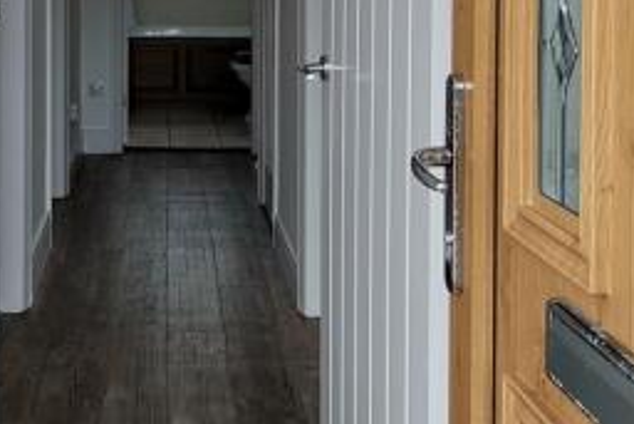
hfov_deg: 30.5
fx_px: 1128
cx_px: 115
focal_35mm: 64
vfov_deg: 20.4
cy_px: -24
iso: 200
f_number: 1.8
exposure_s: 1/100
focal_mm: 5.58
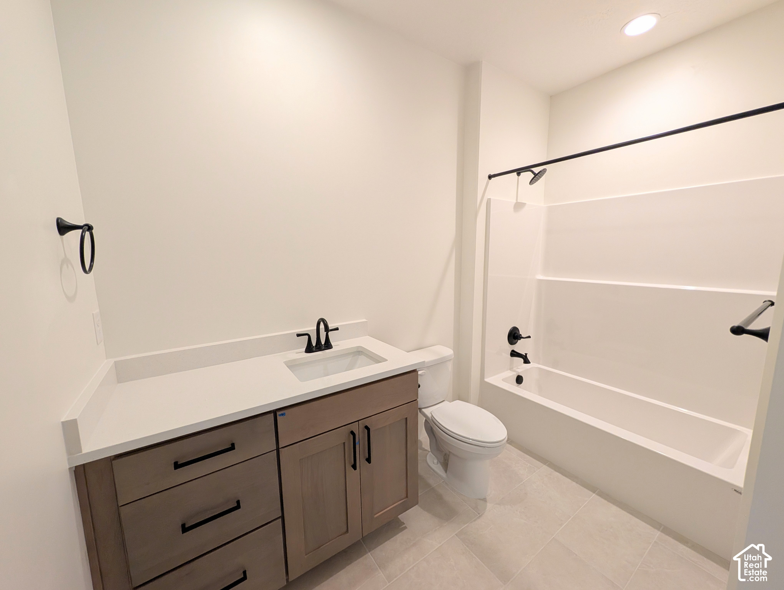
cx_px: 392
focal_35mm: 12
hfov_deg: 110.5
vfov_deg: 94.6
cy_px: 295
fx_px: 272
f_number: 1.7
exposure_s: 1/120
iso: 166
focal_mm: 2.02
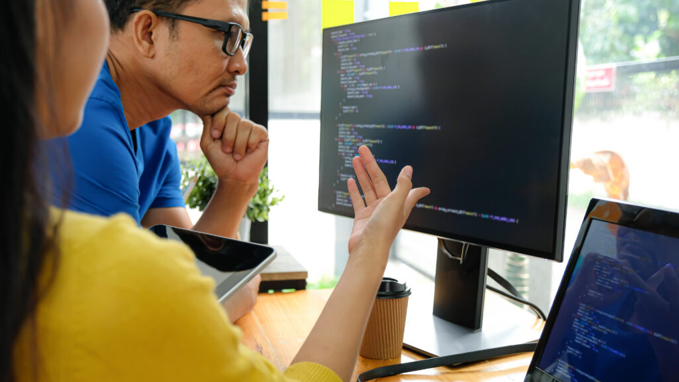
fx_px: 756
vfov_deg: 28.3
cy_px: 224
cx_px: 340
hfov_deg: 48.4
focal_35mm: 42
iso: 1000
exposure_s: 1/125
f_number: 2.8
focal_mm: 26.6
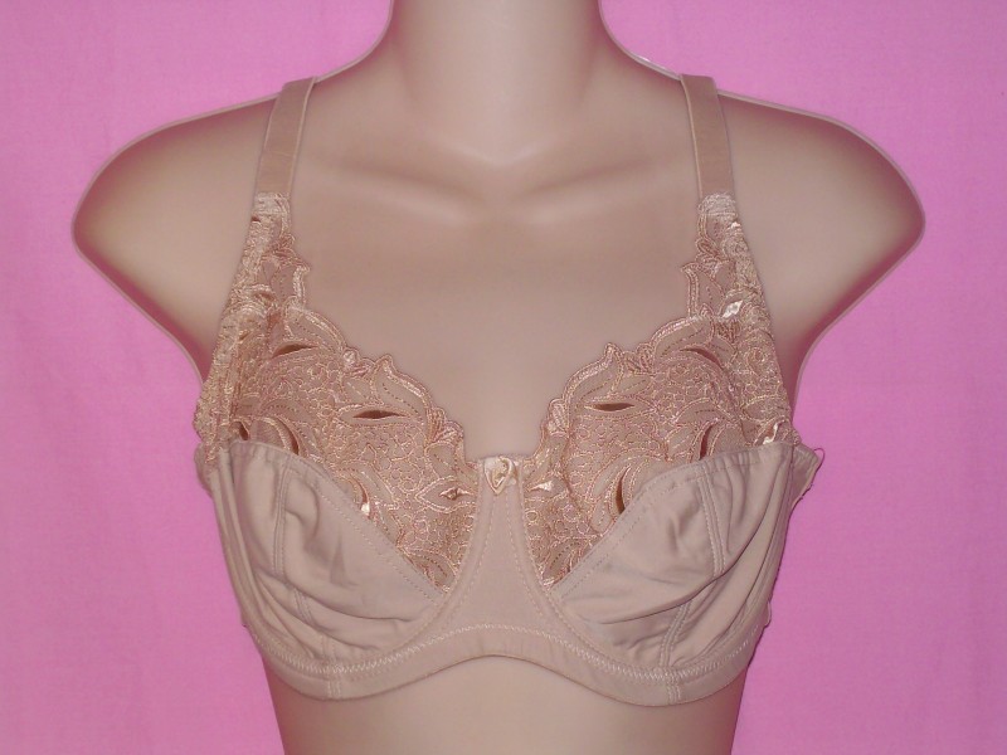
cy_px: 378
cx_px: 504
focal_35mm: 87
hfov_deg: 22.5
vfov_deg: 17.0
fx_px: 2531
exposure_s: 1/112
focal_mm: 14.3
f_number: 4.3
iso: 80
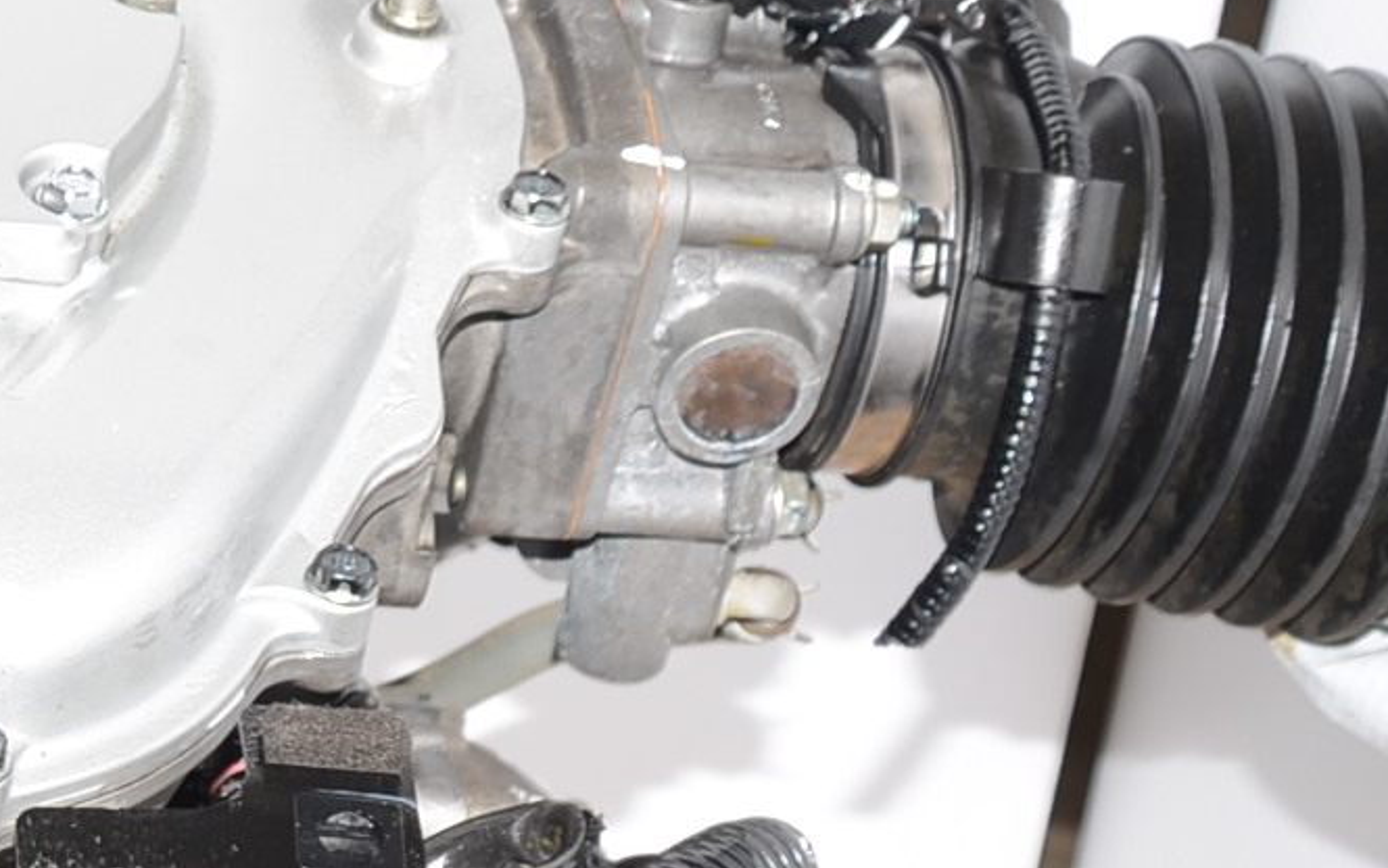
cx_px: -849
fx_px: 5562
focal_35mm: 147
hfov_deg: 13.2
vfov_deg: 8.9
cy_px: 935
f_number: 5
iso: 100
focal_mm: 26
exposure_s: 1/60
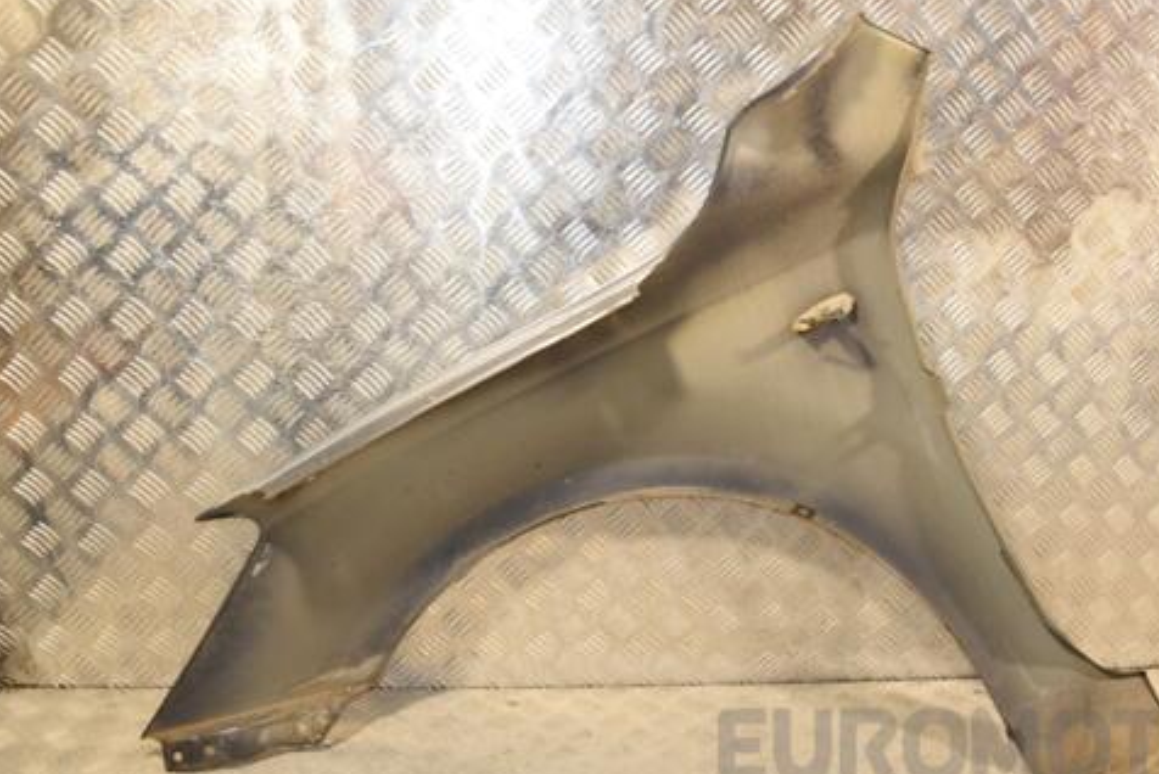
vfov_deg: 38.9
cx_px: 672
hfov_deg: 55.5
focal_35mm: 34
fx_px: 1095
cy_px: 421
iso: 800
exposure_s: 1/200
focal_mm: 18
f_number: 5.6
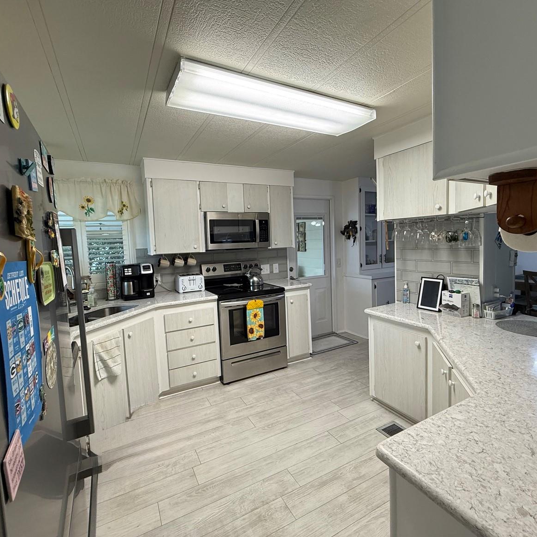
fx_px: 298
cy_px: 261
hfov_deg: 84.0
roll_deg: +1.8
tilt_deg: -3.2
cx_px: 266
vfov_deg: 83.9
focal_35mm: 17
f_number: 2.2
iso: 160
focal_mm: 2.22
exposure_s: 1/120
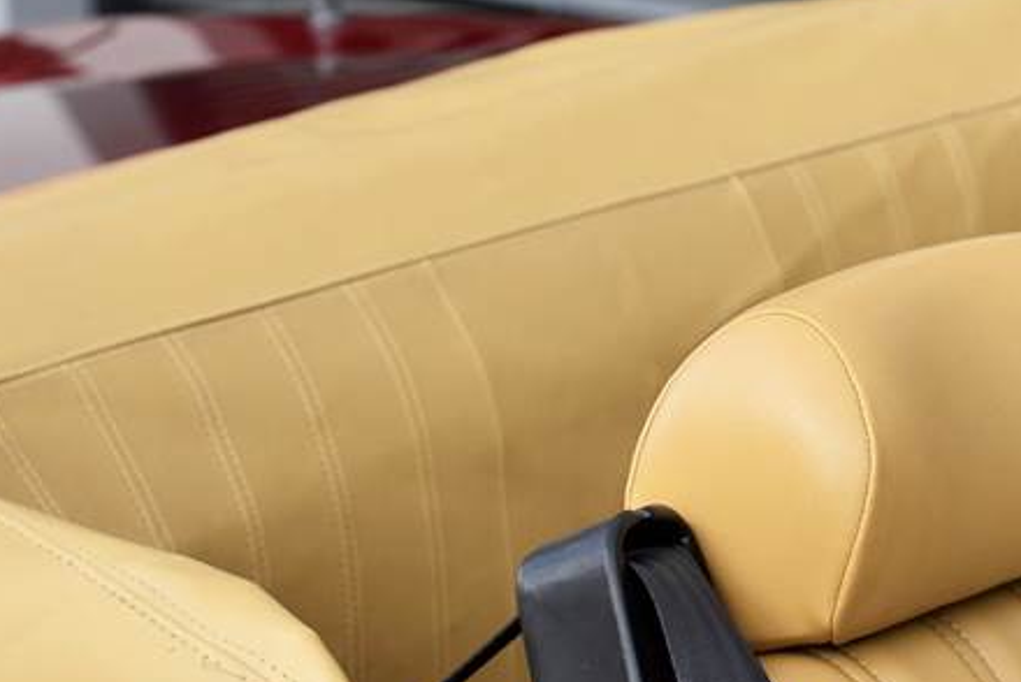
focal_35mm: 207
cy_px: 380
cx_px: 875
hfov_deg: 9.9
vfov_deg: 6.6
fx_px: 5874
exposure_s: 1/160
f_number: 6.3
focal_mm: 95
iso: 200
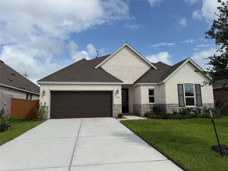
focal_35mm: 24
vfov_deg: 56.8
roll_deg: +0.4
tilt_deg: +7.2
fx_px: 158
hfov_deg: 71.6
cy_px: 86
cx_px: 114
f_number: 1.78
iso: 80
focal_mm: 6.76
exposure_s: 1/8130
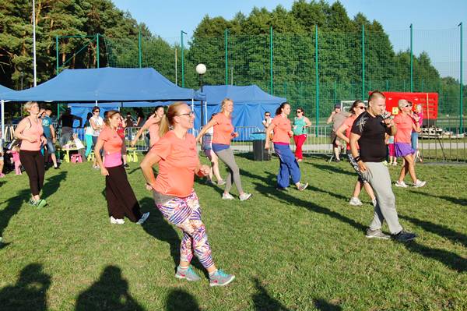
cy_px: 156
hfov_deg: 41.1
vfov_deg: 28.0
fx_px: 622
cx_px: 234
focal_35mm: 48
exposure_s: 1/320
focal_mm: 32
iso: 200
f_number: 9
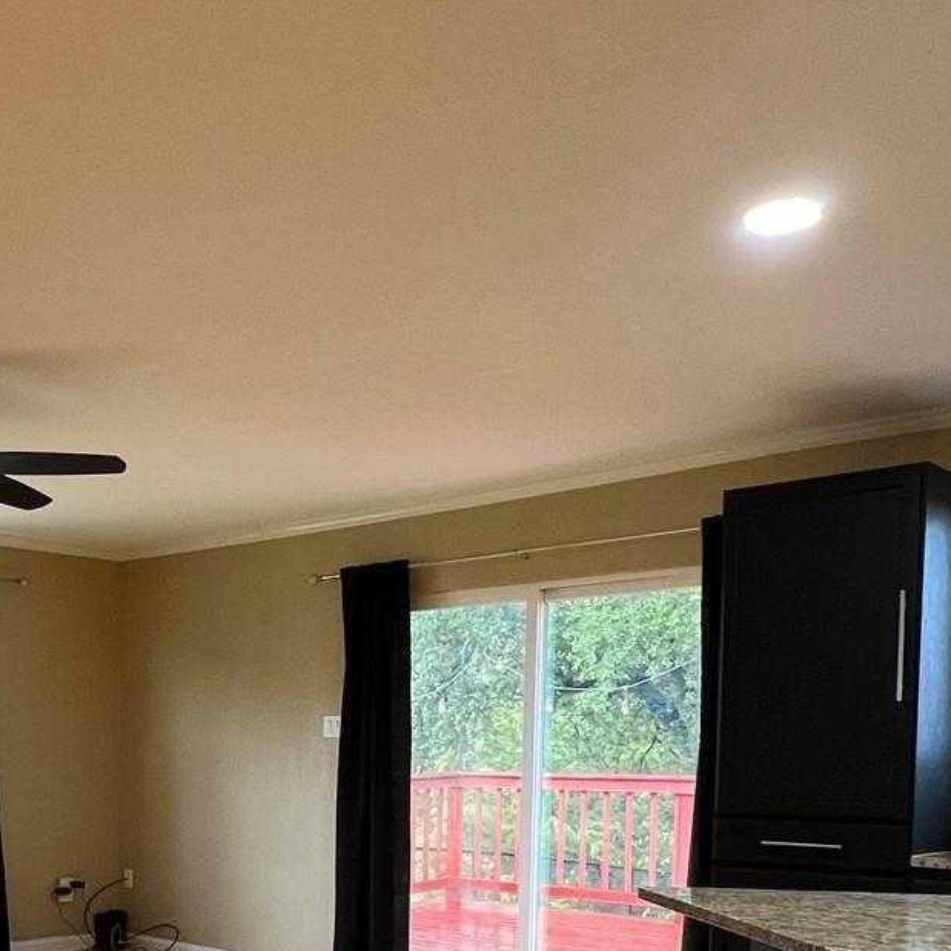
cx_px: 81
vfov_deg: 41.1
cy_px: 819
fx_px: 1181
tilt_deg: -3.2
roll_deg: -0.6
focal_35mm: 38
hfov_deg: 40.3
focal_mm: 1.57
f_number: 1.8
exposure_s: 1/60
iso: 160
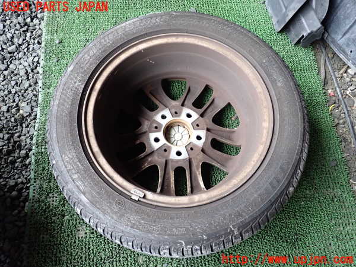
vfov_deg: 46.8
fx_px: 309
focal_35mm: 30
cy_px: 134
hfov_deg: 60.0
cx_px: 178
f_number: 2.3
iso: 400
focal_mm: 5.4
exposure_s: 1/40
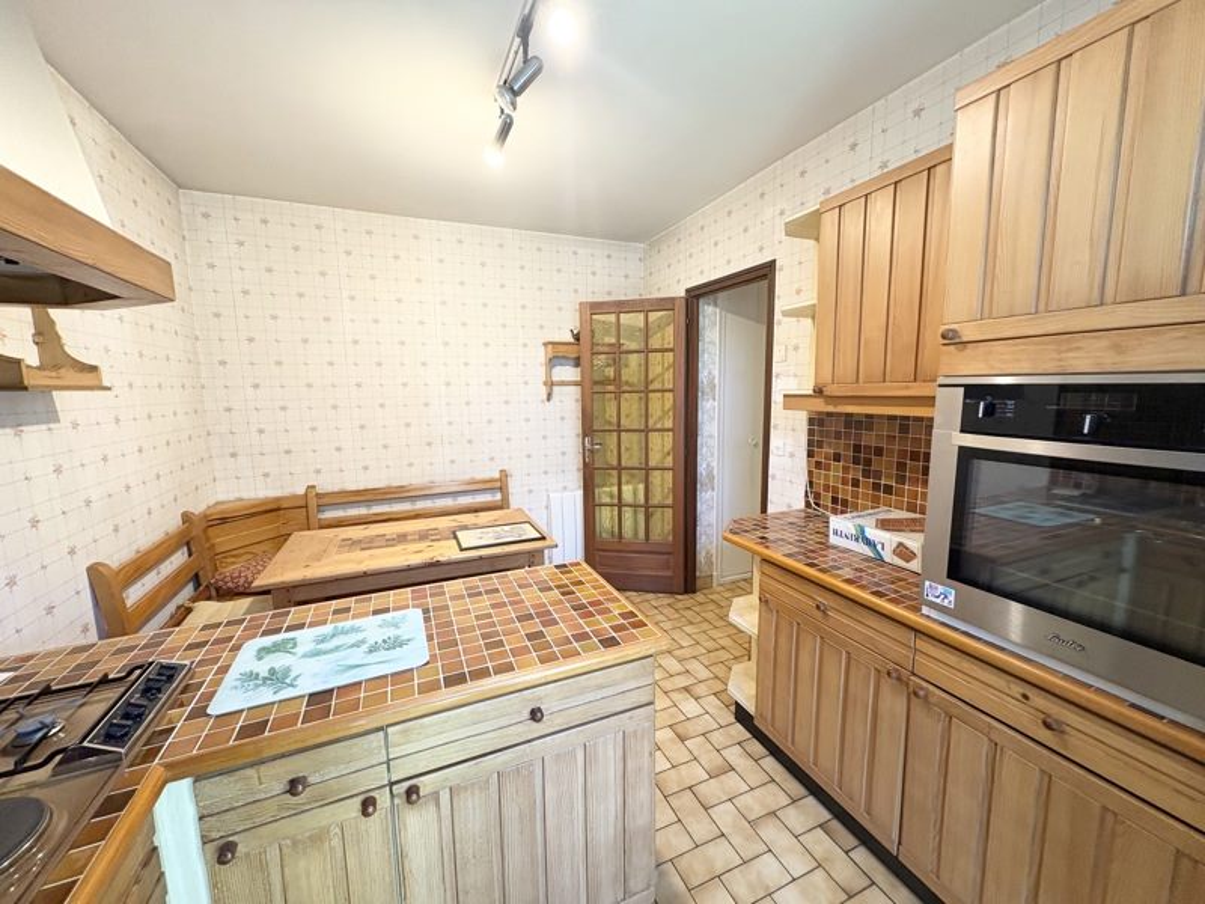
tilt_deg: -7.0
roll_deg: +0.9
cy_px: 452
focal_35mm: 14
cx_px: 602
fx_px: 487
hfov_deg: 102.1
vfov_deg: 85.7
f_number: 2.2
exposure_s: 1/50
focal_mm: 2.22
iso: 200
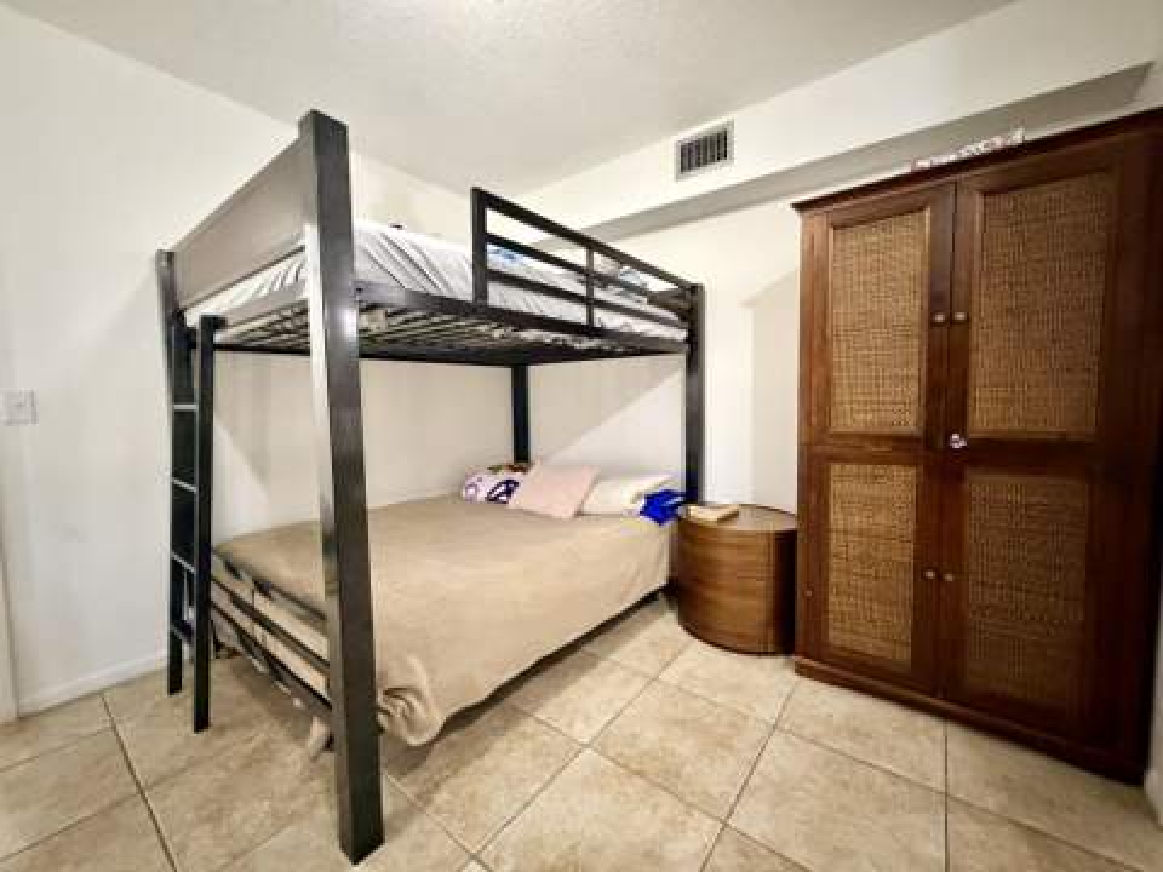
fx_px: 470
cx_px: 582
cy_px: 436
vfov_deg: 85.7
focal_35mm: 14
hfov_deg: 102.1
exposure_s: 1/40
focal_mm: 2.22
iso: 1250
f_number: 2.2
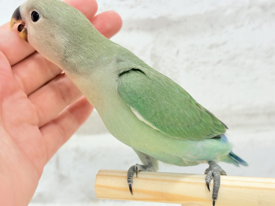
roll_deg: +3.9
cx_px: 138
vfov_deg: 28.0
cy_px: 103
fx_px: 413
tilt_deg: -6.4
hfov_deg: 36.8
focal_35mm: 52
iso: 50
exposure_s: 1/50
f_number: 1.6
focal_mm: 5.96
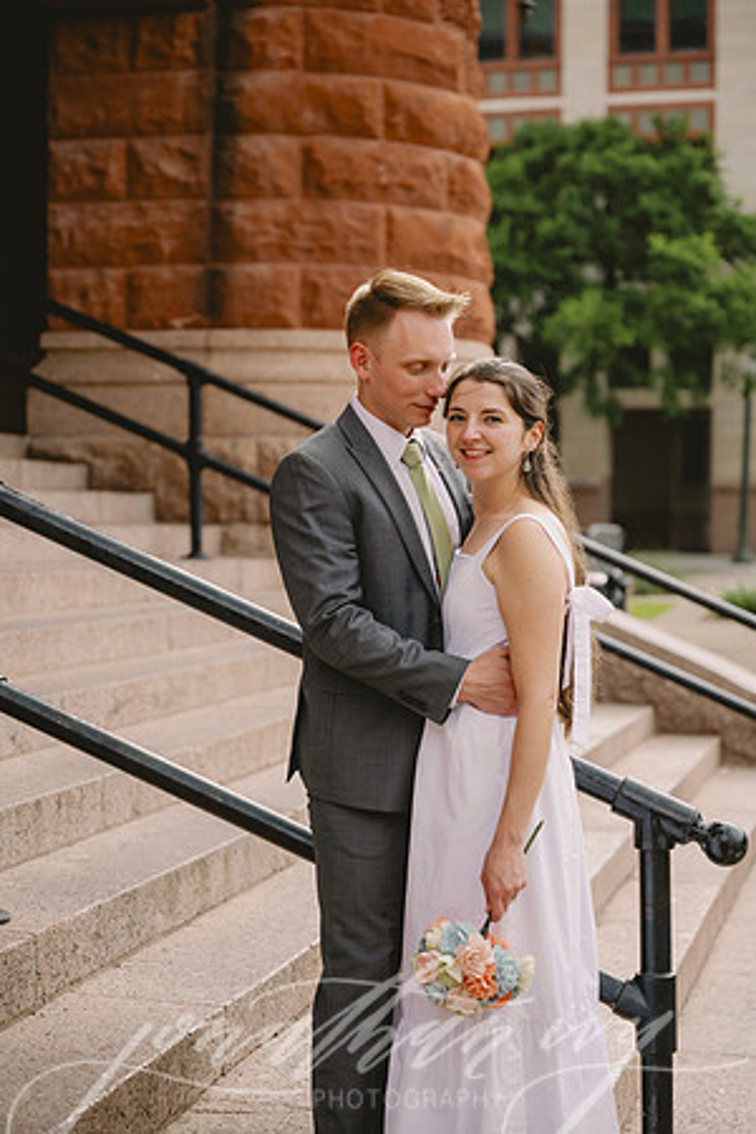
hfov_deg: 19.5
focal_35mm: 70
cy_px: 567
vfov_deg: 28.8
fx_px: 2205
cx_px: 378
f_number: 2.8
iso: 400
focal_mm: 70
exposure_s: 1/2500
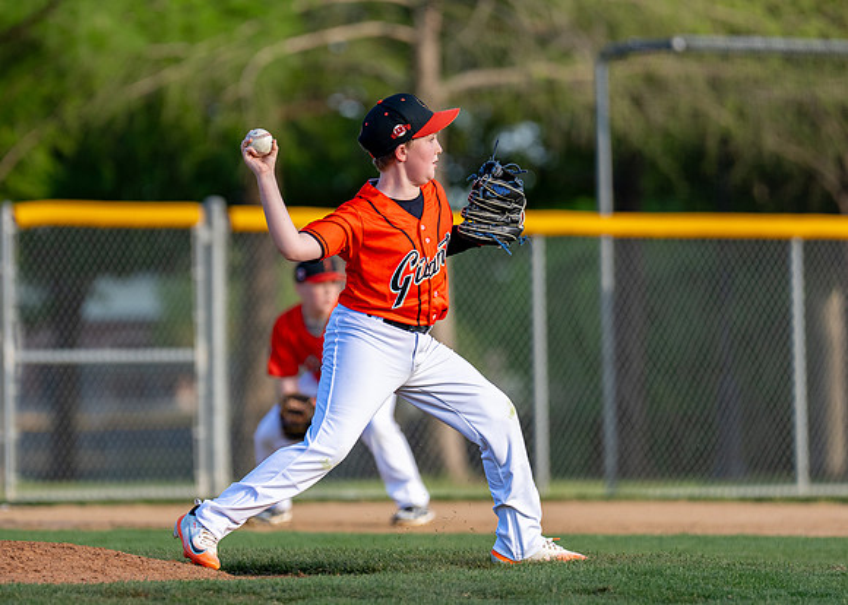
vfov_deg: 3.8
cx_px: 342
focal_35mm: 383
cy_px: 270
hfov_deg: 5.3
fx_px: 9232
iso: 250
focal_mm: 200
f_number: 2.8
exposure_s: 1/1600
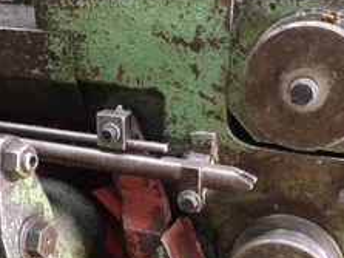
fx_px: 516
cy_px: 164
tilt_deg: -22.8
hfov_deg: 36.8
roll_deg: -0.3
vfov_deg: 27.9
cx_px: 184
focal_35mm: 52
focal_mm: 4.15
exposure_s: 1/33
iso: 200
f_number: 2.2
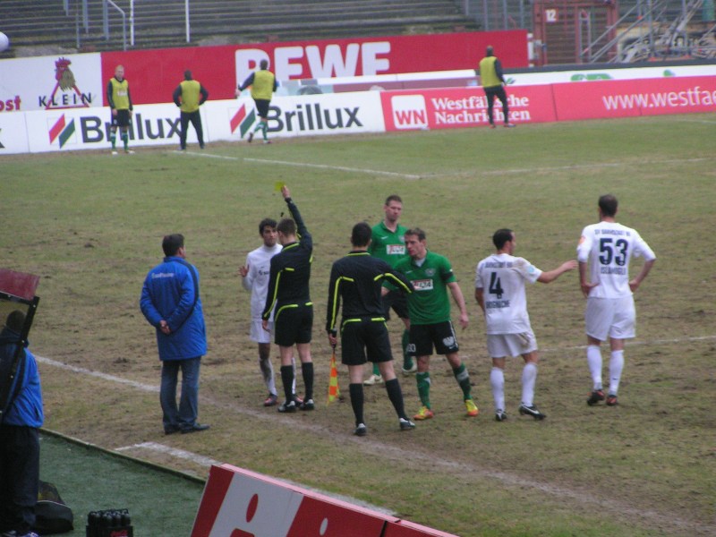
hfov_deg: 8.0
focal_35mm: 247
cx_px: 358
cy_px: 268
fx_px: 5109
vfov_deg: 6.0
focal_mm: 37.8
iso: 200
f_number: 3.5
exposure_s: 1/200
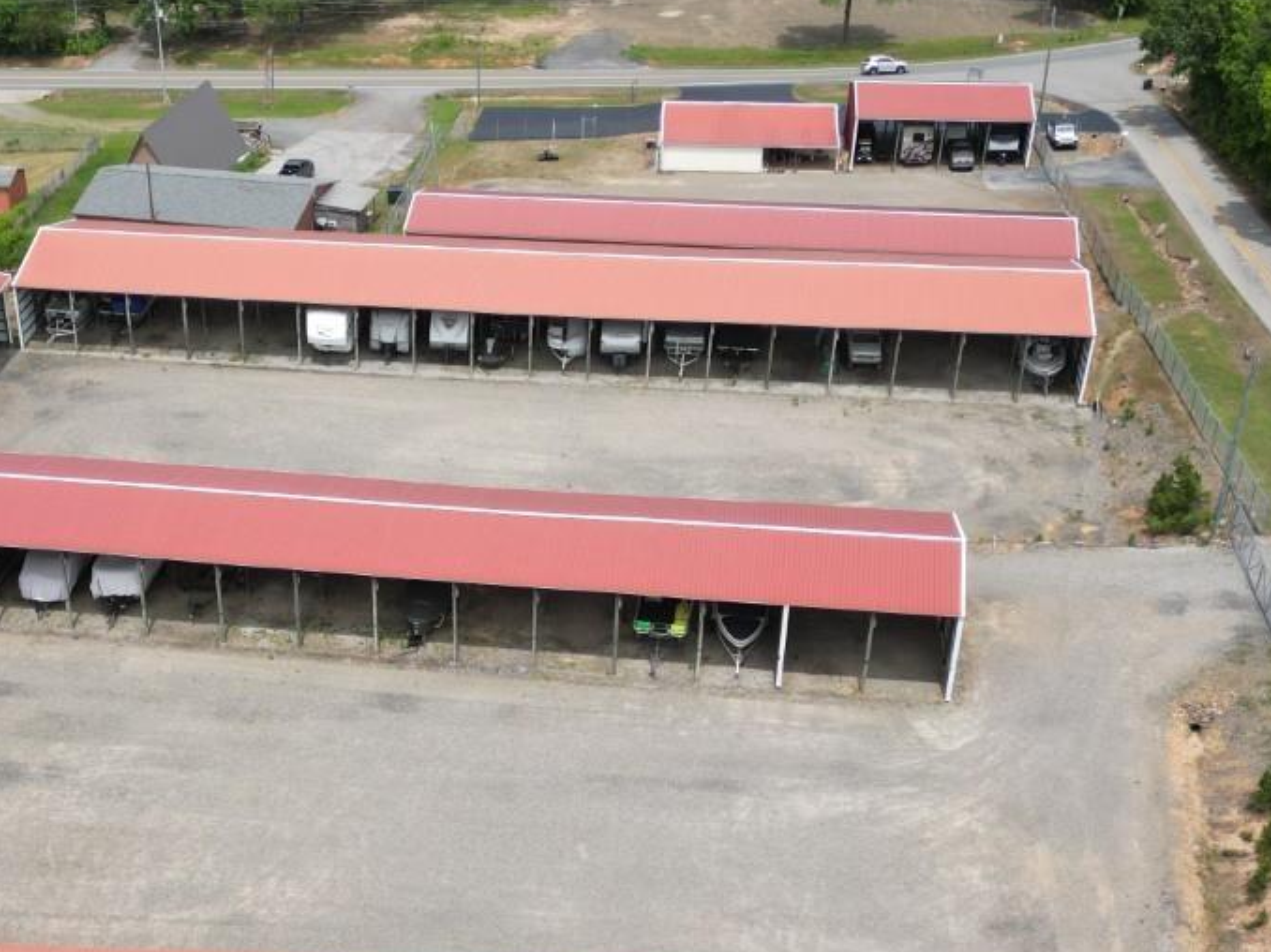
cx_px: 439
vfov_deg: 28.1
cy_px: 725
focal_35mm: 51
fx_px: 1872
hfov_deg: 37.2
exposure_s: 1/2000
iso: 100
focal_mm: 6.72
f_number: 1.7
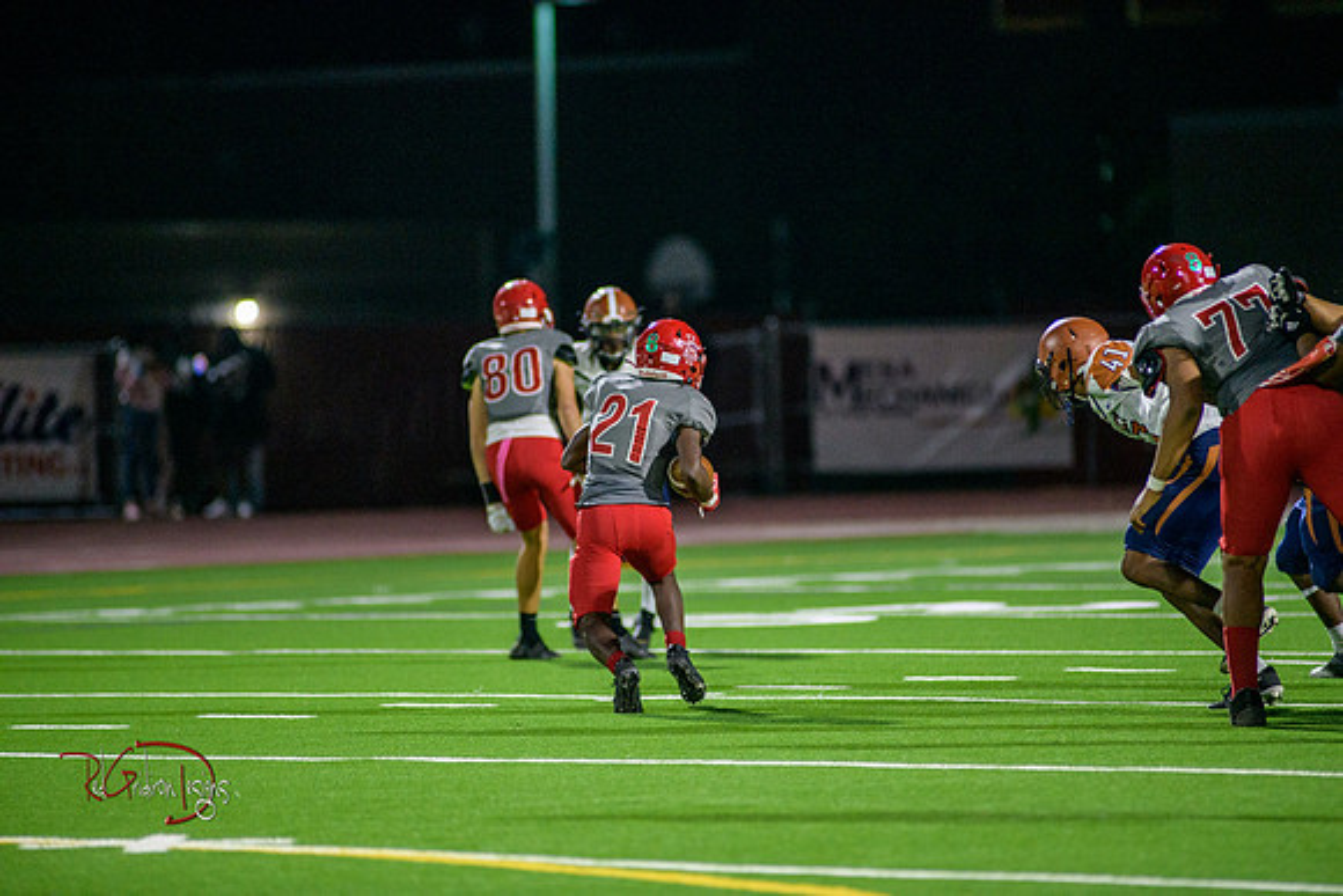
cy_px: 448
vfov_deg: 4.6
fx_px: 11194
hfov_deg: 6.9
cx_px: 672
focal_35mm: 300
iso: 2500
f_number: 2.8
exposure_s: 1/800
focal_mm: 300
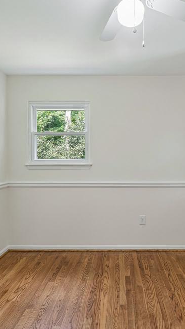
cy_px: 162
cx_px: 117
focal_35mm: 23
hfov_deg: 48.9
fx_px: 201
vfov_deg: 78.7
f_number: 8
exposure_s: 1/4
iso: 100
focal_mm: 14
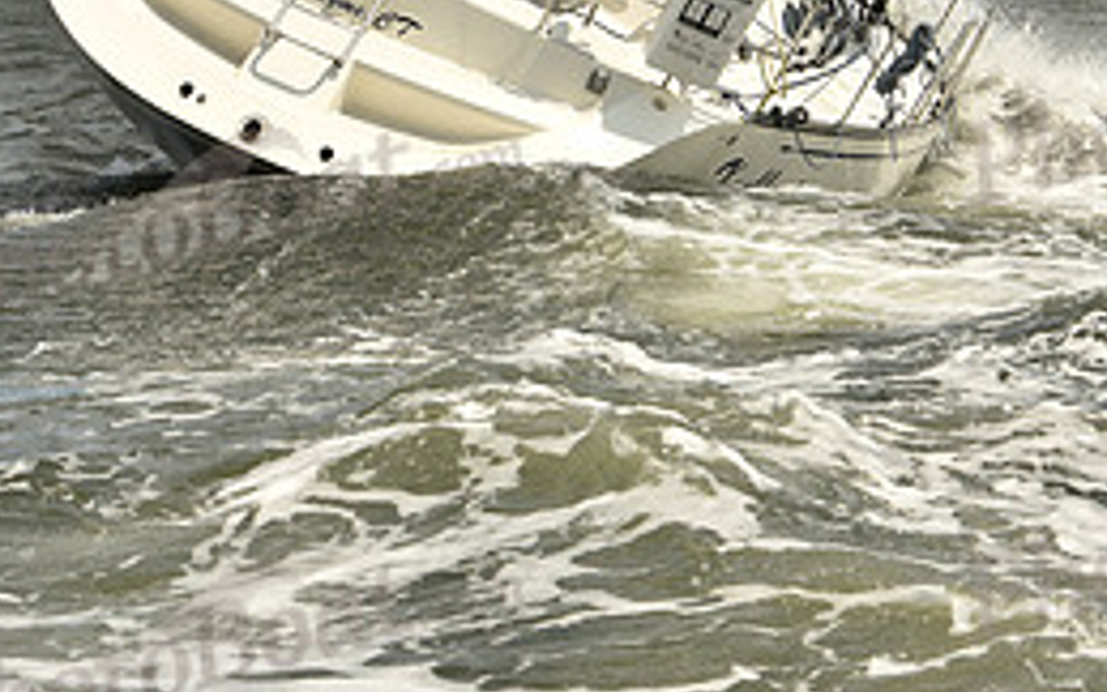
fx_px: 5160
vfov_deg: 7.6
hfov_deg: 12.2
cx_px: 748
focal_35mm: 171
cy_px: -66
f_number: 10
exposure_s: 1/800
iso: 250
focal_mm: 75
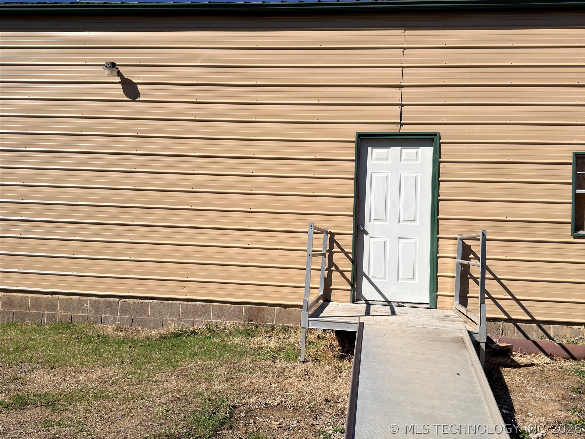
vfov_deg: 41.8
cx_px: 292
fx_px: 575
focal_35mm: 34
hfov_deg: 54.0
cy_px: 220
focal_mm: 6.76
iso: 64
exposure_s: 1/7299
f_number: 1.78
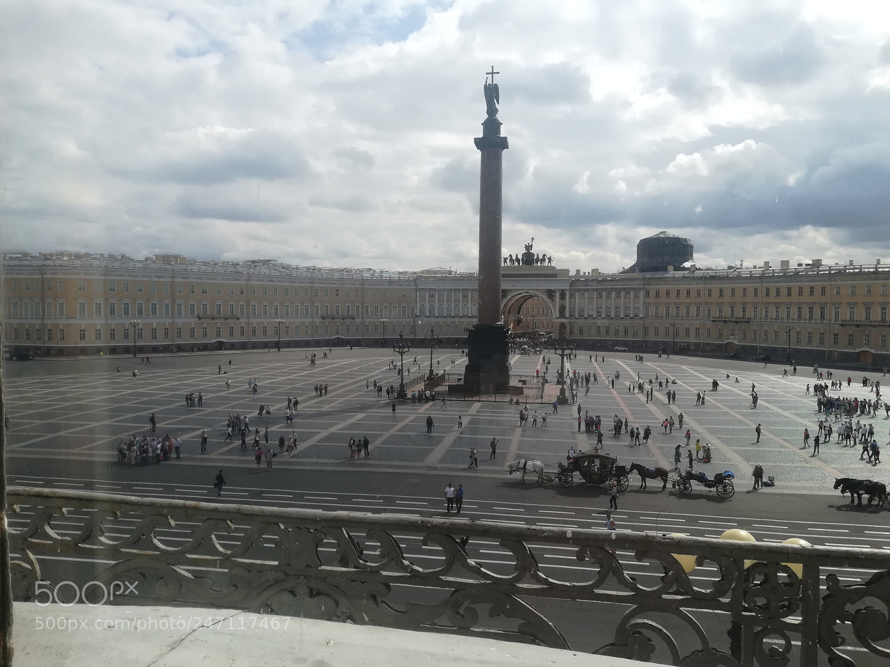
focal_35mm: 26
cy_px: 334
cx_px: 445
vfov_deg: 53.1
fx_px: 668
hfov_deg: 67.3
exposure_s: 1/1211
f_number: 2.2
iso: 50
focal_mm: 3.83
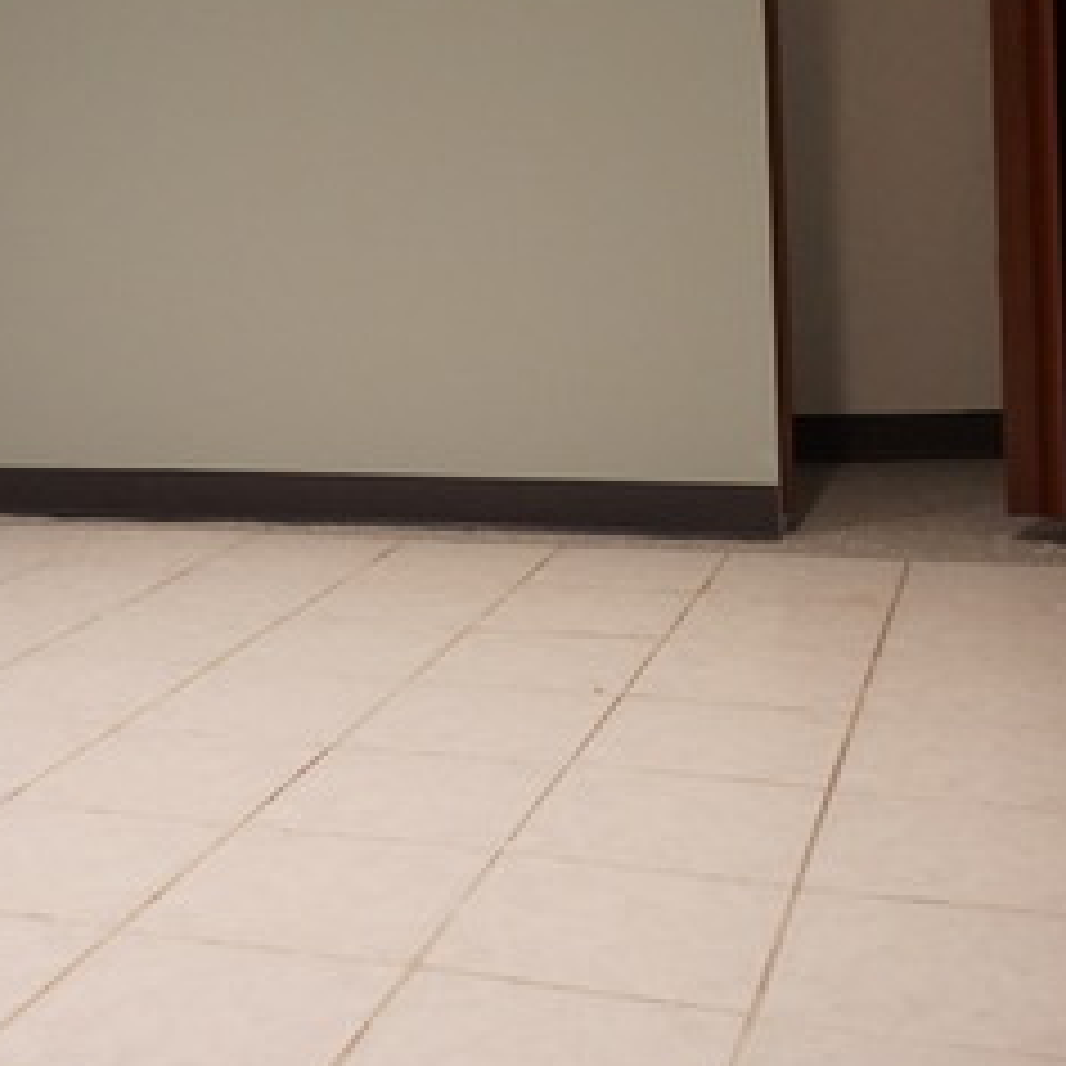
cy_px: 250
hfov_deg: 30.4
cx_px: 229
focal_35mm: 55
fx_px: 1916
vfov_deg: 30.5
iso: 2500
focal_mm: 16
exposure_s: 1/160
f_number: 3.5
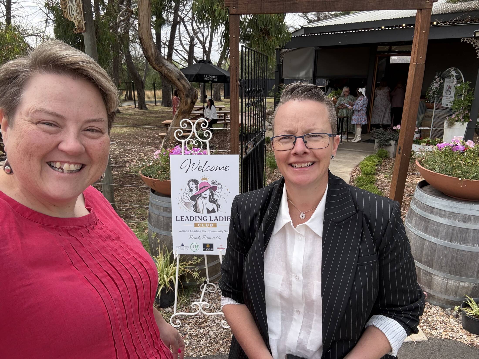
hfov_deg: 73.9
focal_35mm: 23
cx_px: 240
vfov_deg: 58.9
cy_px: 180
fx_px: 318
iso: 25
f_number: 1.9
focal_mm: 2.69
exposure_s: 1/546
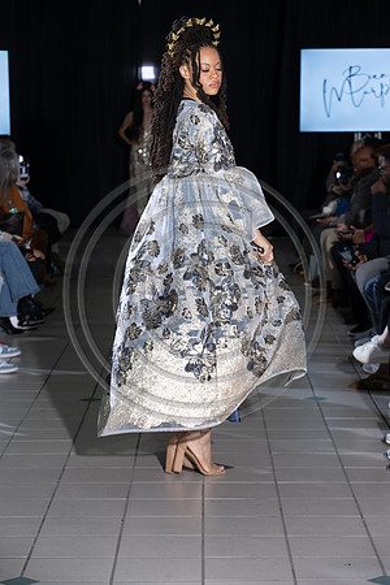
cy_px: 292
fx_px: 1706
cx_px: 195
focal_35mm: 105
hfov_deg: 13.0
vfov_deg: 19.5
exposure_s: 1/160
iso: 1000
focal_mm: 105
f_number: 6.3
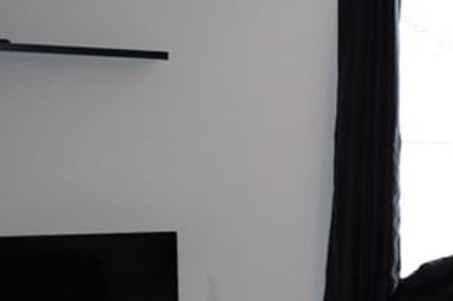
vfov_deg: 15.3
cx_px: 698
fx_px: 1107
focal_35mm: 88
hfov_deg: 19.8
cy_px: 291
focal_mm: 18
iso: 800
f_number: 5
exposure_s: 1/100
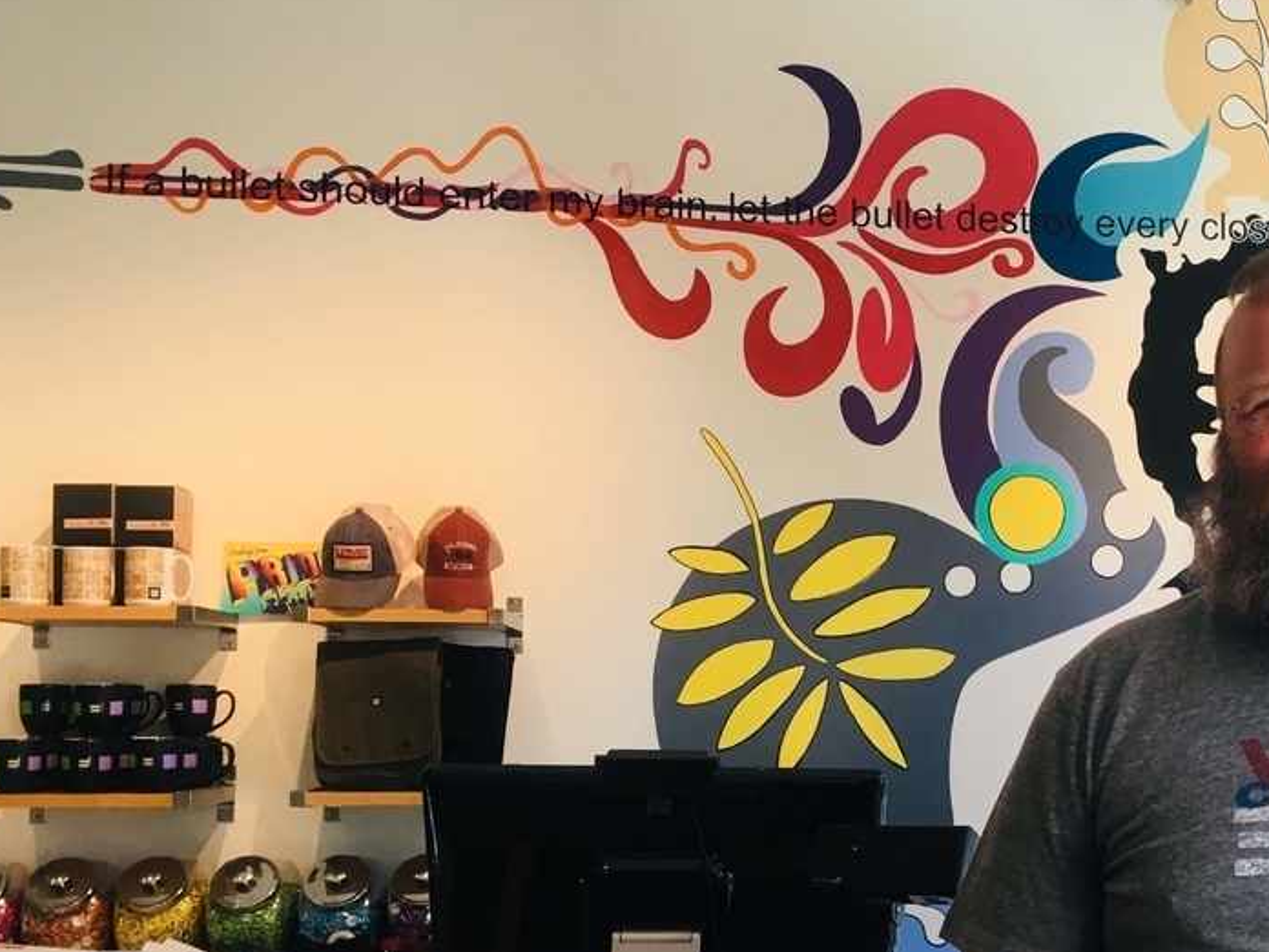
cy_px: 662
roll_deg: -1.0
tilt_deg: +3.4
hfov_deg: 36.7
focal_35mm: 50
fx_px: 1833
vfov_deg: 28.8
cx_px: 1041
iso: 32
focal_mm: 4.15
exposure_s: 1/30
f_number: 2.2
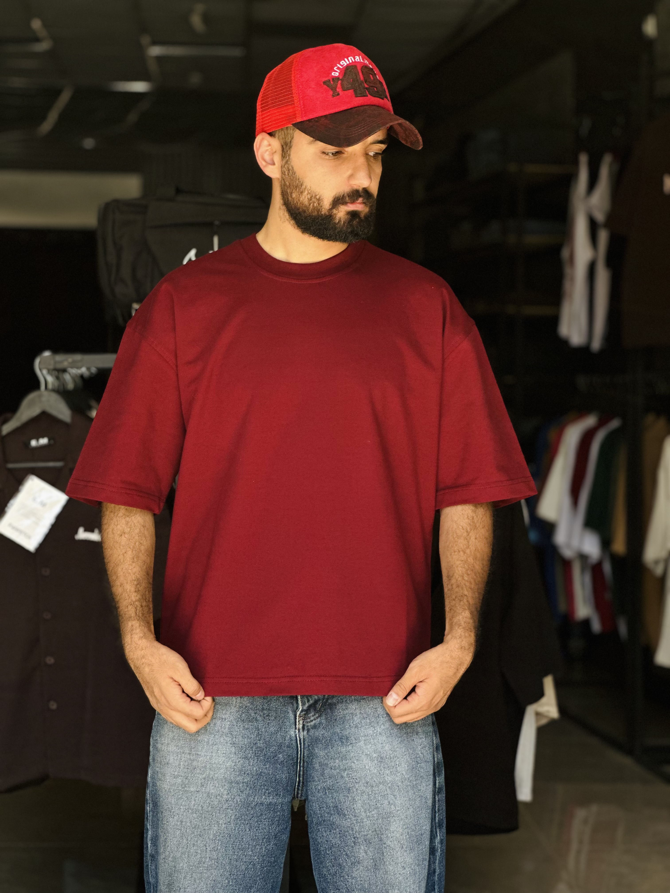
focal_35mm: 77
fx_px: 1987
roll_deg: -1.1
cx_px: 335
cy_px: 446
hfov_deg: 19.1
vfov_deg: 25.3
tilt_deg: -0.6
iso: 100
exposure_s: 1/121
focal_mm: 9
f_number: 2.8
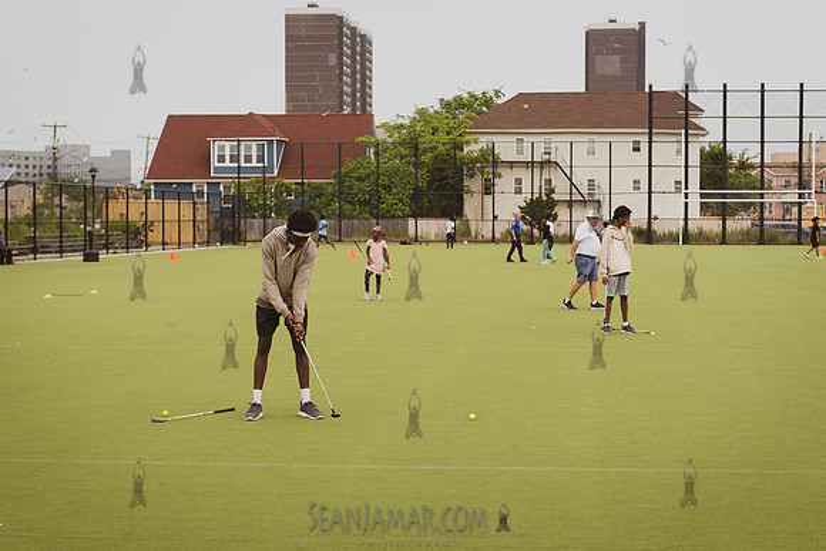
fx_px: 1578
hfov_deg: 29.3
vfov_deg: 19.8
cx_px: 394
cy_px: 279
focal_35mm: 69
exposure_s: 1/1250
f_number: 4
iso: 200
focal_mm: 62
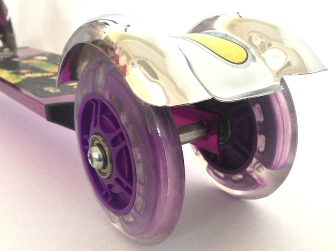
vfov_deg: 42.9
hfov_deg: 55.4
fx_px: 319
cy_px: 126
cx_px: 168
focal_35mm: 33
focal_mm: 4.13
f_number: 2.4
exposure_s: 1/20
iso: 250
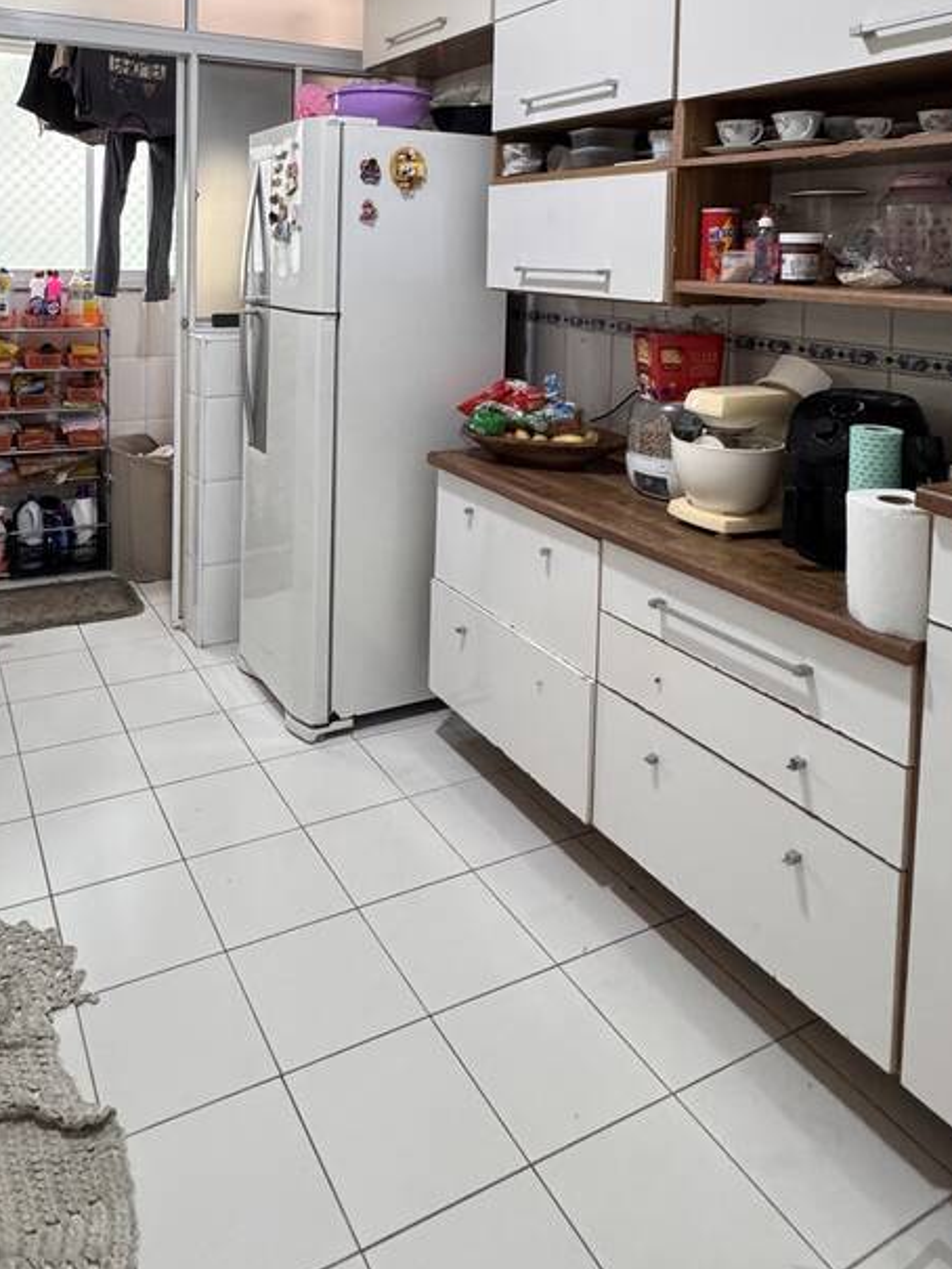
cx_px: 323
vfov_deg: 64.5
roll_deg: +0.1
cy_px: 294
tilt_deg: -2.3
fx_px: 916
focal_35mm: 25
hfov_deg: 53.9
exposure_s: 1/60
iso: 320
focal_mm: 2.22
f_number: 2.2
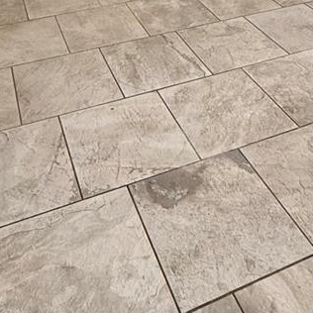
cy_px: -136
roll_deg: +0.6
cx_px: 158
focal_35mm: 47
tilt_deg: -8.0
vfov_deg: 27.3
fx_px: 481
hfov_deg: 36.1
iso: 250
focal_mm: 2.22
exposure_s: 1/120
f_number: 2.2
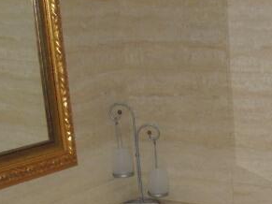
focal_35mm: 88
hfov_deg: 21.7
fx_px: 691
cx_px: 249
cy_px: 275
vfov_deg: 15.8
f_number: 3.3
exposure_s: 1/30
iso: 200
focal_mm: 4.5
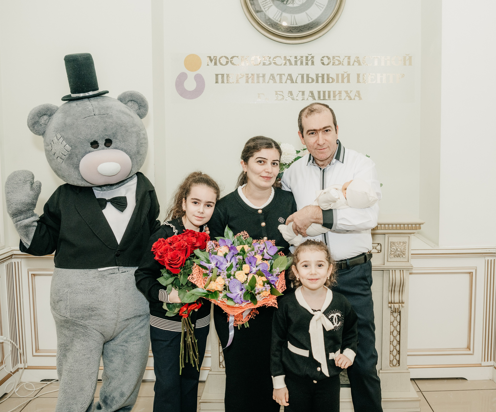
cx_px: 282
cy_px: 202
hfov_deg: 50.3
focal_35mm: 35
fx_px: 527
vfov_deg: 42.7
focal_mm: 27
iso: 320
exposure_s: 1/160
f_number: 4.5
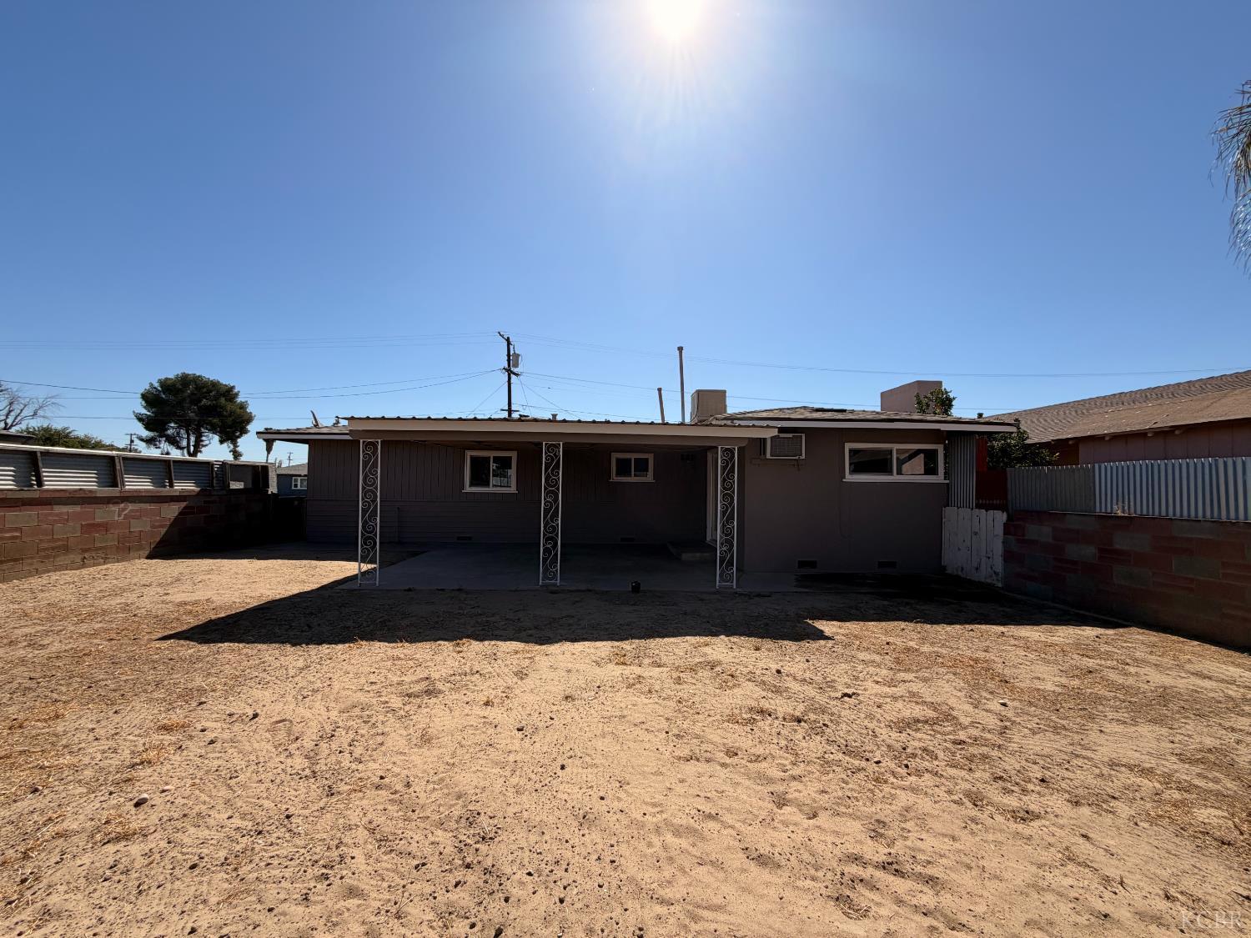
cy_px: 469
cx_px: 626
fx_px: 506
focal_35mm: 14
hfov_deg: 102.1
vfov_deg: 85.7
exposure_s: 1/1235
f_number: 2.2
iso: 20
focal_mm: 2.22
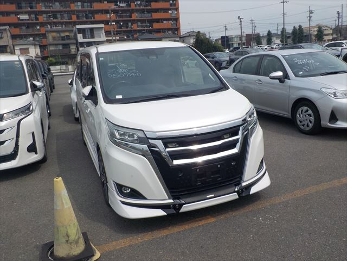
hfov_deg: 60.0
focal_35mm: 30
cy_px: 130
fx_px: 301
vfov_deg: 46.8
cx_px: 174
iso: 125
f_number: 6.6
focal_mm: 4.1
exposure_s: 1/640
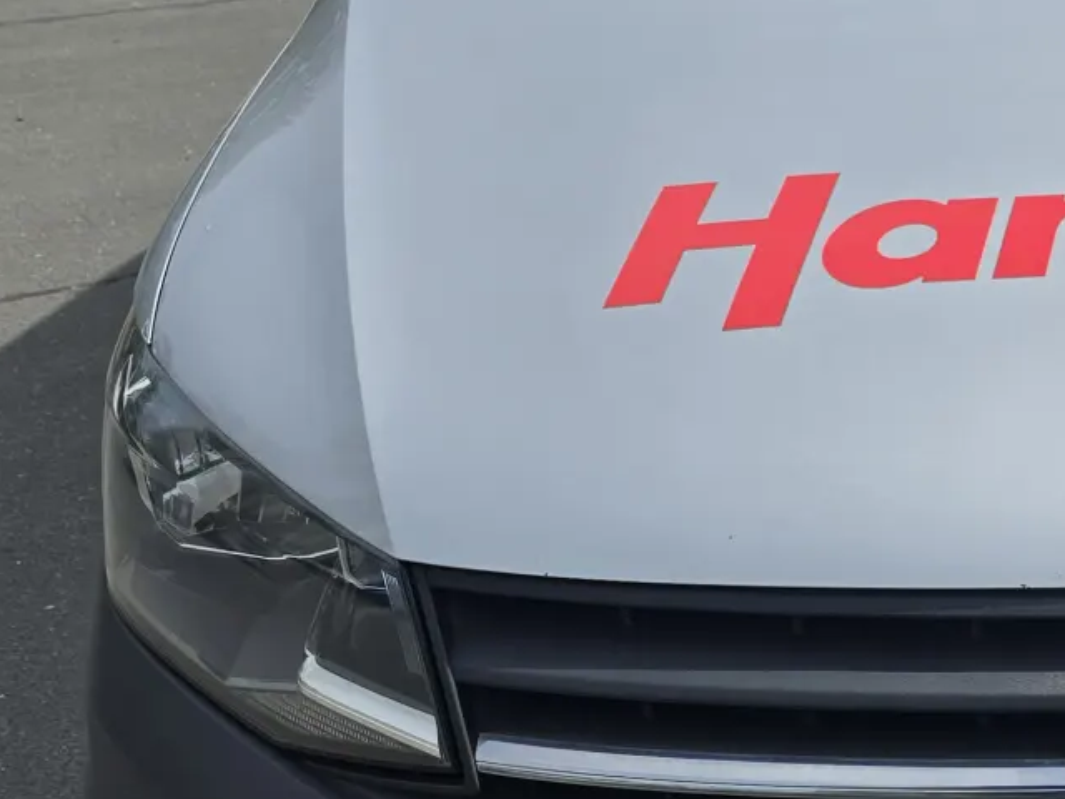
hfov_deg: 25.6
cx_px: 1241
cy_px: 478
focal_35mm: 69
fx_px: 2123
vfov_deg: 21.3
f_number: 1.7
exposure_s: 1/1053
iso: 12
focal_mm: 6.3
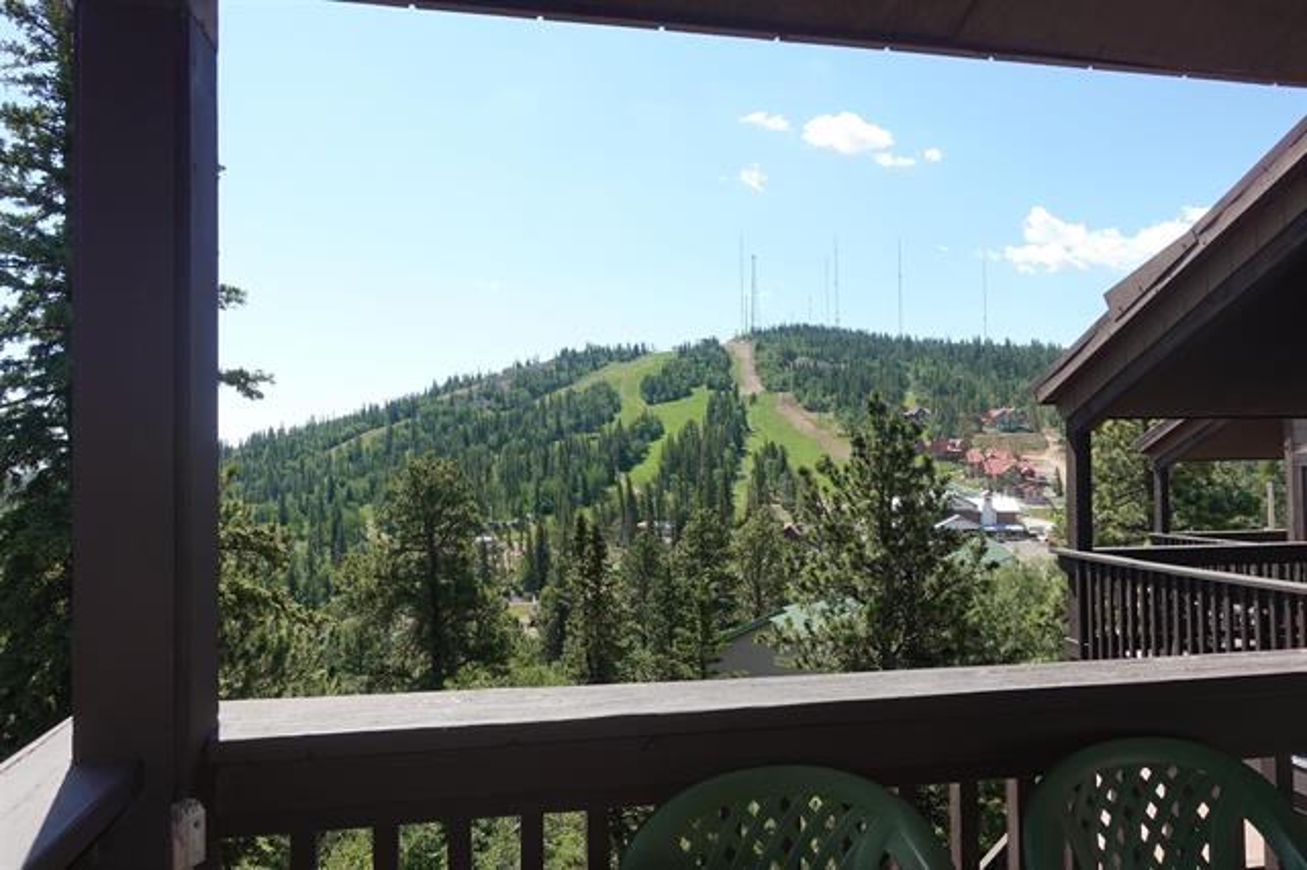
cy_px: 435
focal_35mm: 24
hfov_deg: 73.8
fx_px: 871
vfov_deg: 53.1
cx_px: 654
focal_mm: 8.8
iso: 125
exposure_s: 1/640
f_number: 4
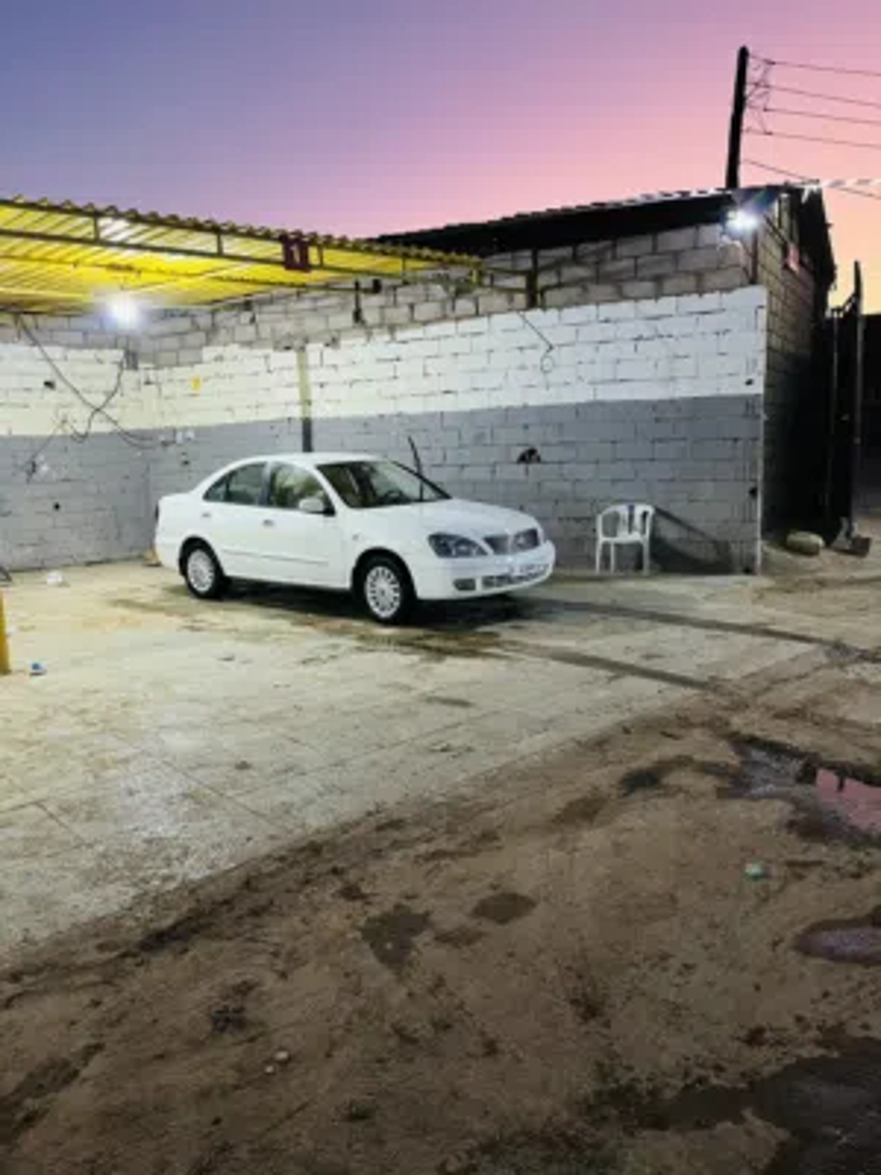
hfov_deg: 53.1
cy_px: 588
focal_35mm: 26
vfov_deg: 67.3
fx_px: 882
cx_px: 440
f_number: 1.6
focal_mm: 5.1
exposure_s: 1/50
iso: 160
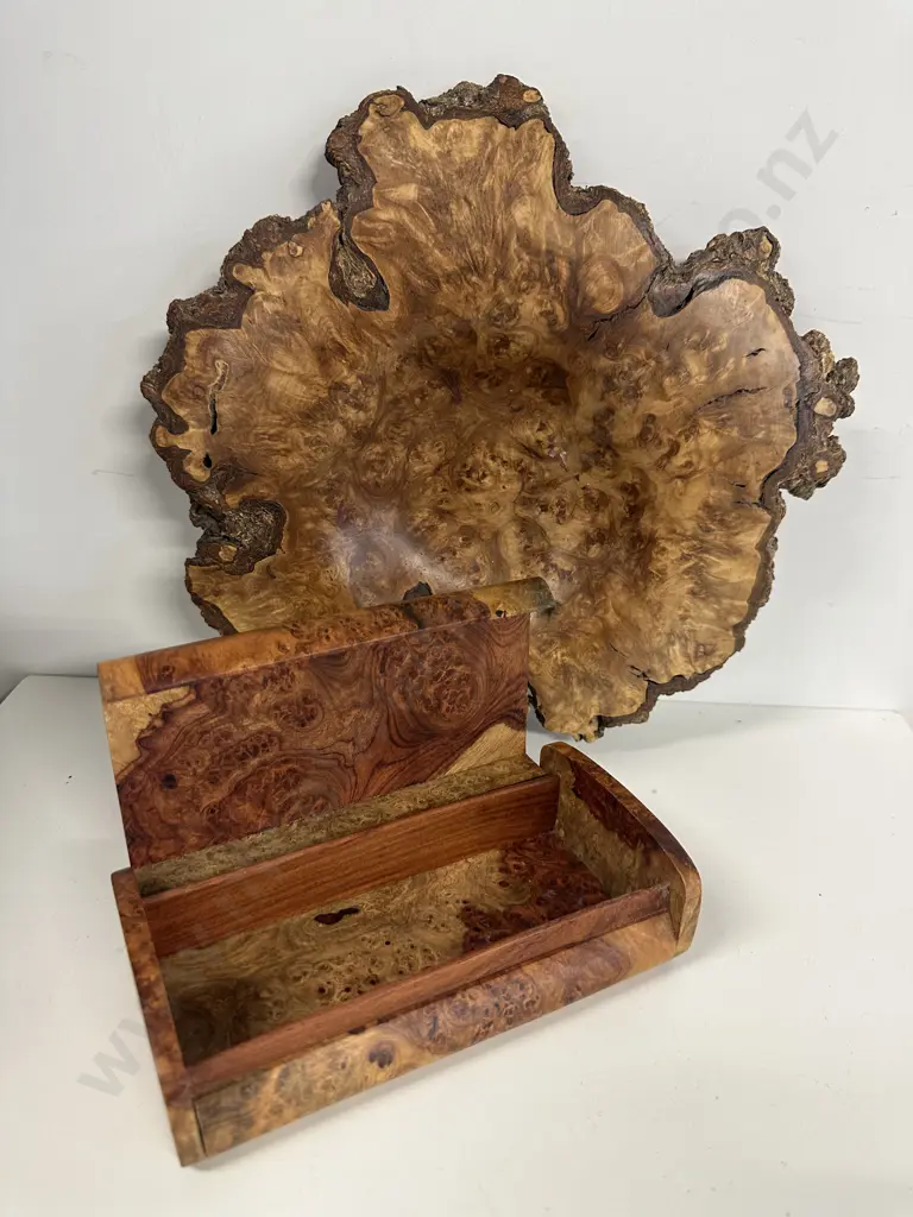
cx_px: 456
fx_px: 844
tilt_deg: -27.3
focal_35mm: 24
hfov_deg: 56.8
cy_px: 608
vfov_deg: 71.6
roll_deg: -2.0
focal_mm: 6.86
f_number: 1.78
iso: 160
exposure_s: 1/50
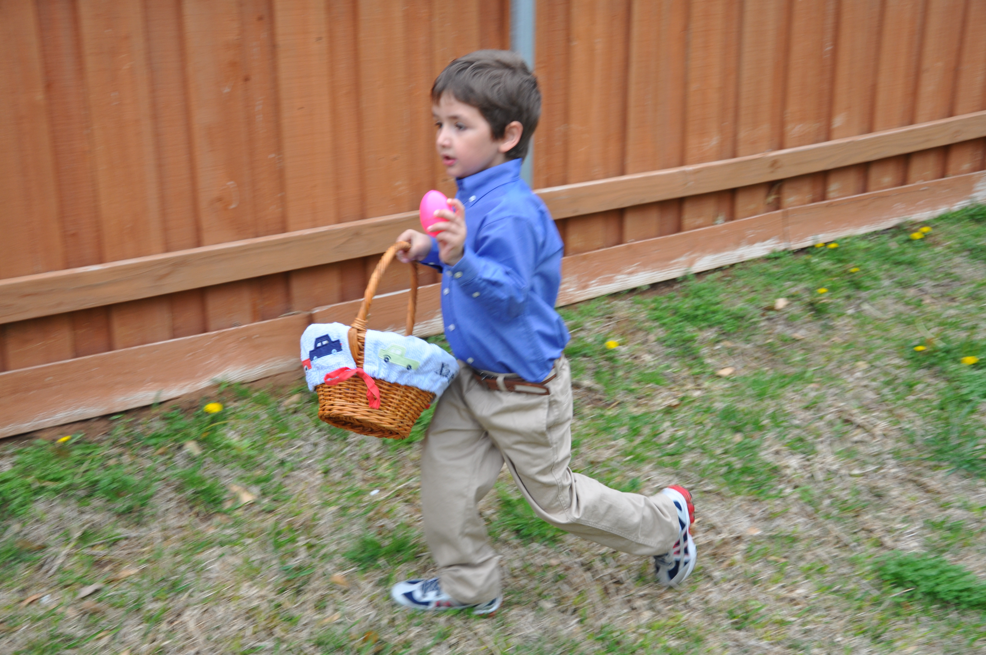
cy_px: 328
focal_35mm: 48
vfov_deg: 28.0
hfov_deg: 41.2
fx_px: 1313
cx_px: 493
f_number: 5.6
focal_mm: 32
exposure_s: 1/125
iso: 250
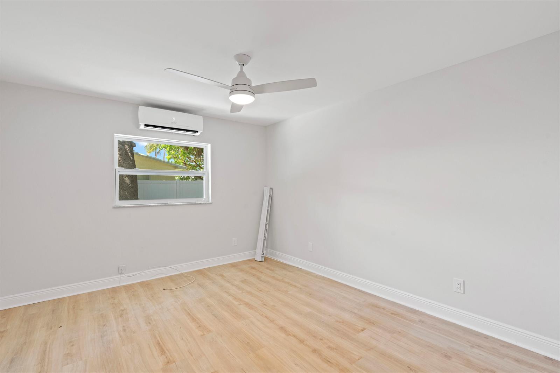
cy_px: 186
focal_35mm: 16
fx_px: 249
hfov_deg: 96.7
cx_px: 280
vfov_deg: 73.7
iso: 800
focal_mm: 16
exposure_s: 1/2.5
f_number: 9
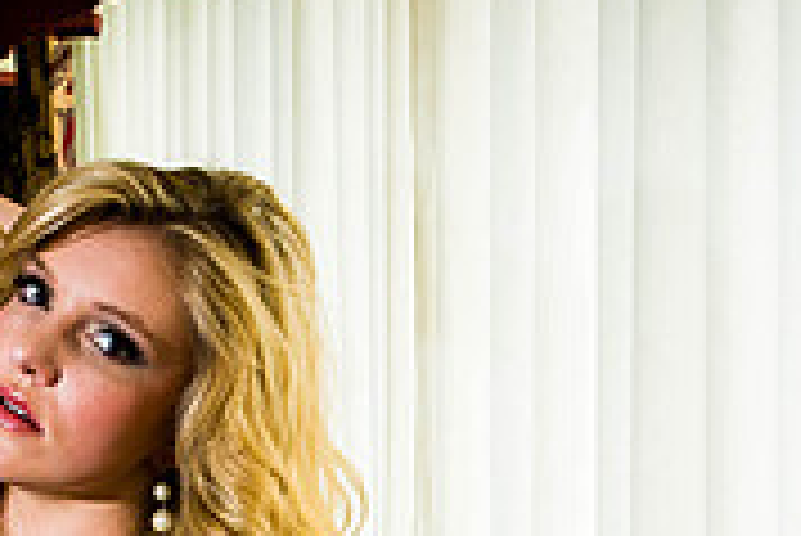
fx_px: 2895
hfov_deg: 15.8
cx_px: 356
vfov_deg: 10.2
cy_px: 845
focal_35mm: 130
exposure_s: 1/60
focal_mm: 40
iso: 320
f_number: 8
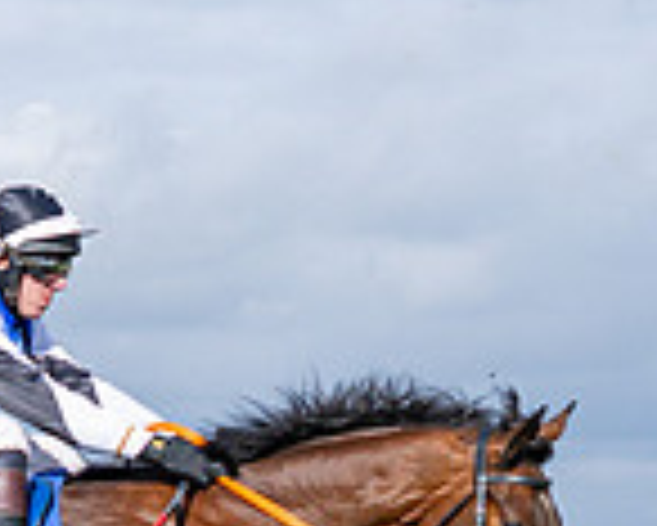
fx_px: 5974
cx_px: 447
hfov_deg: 6.3
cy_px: 669
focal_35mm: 307
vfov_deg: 5.0
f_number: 4
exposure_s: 1/2000
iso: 200
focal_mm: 35
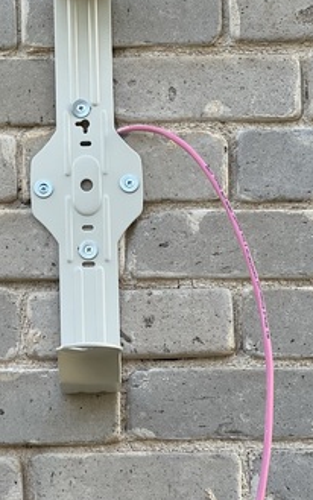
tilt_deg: +13.5
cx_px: 60
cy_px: 220
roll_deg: +0.1
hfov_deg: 10.5
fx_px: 1690
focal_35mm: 124
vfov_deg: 16.8
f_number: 2.8
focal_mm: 9
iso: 40
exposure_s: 1/172
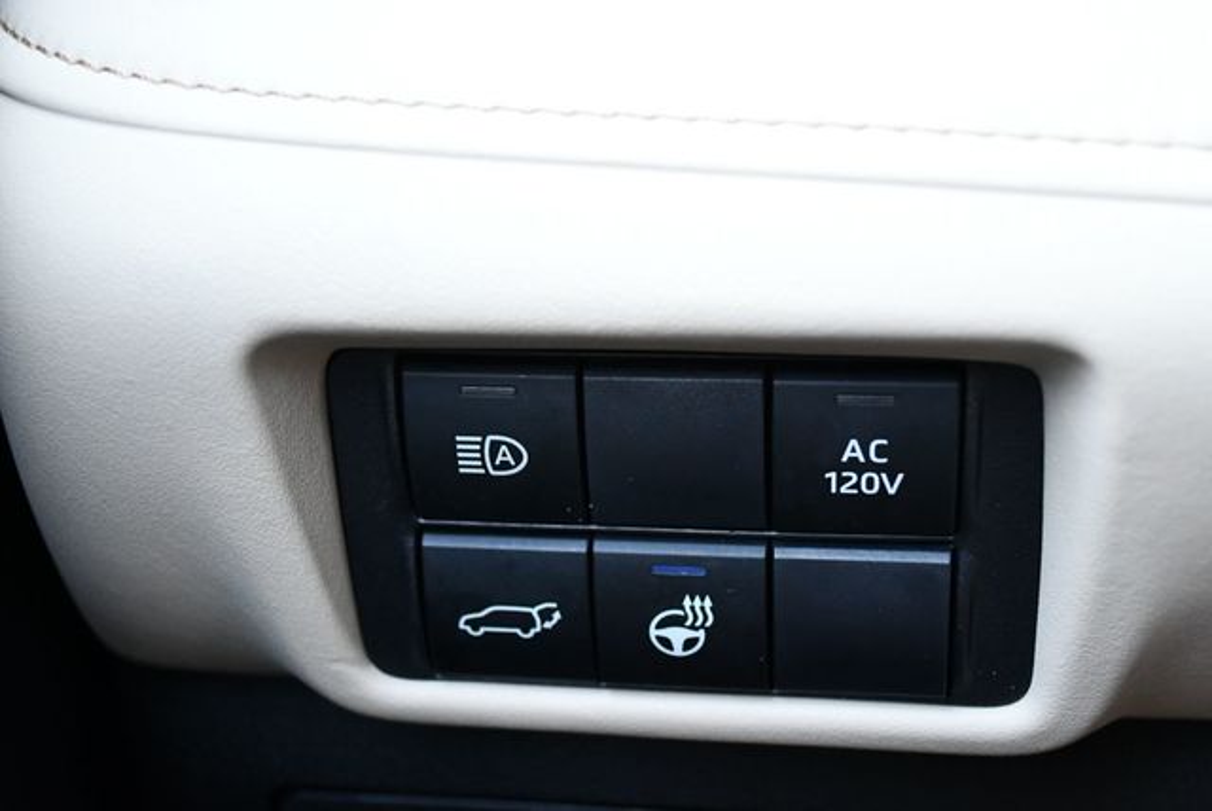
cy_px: 406
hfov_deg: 38.2
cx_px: 606
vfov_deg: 26.0
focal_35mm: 52
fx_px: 1752
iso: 2800
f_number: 4.2
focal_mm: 26
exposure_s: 1/125
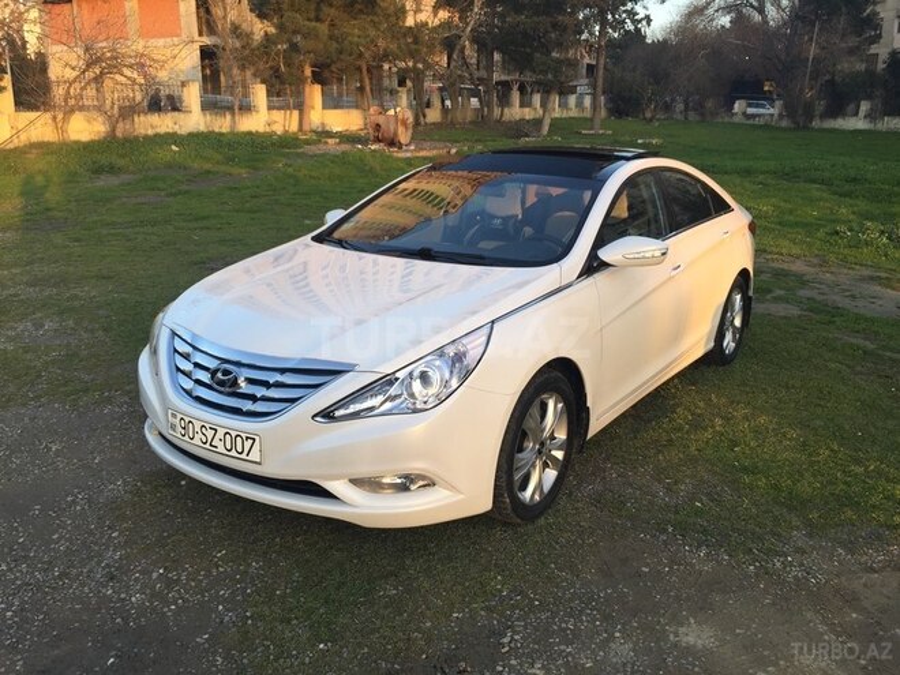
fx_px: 754
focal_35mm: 29
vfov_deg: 48.2
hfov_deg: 61.7
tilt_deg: -16.5
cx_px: 450
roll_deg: +0.0
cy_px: 338
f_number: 2.2
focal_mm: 4.15
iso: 32
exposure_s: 1/144
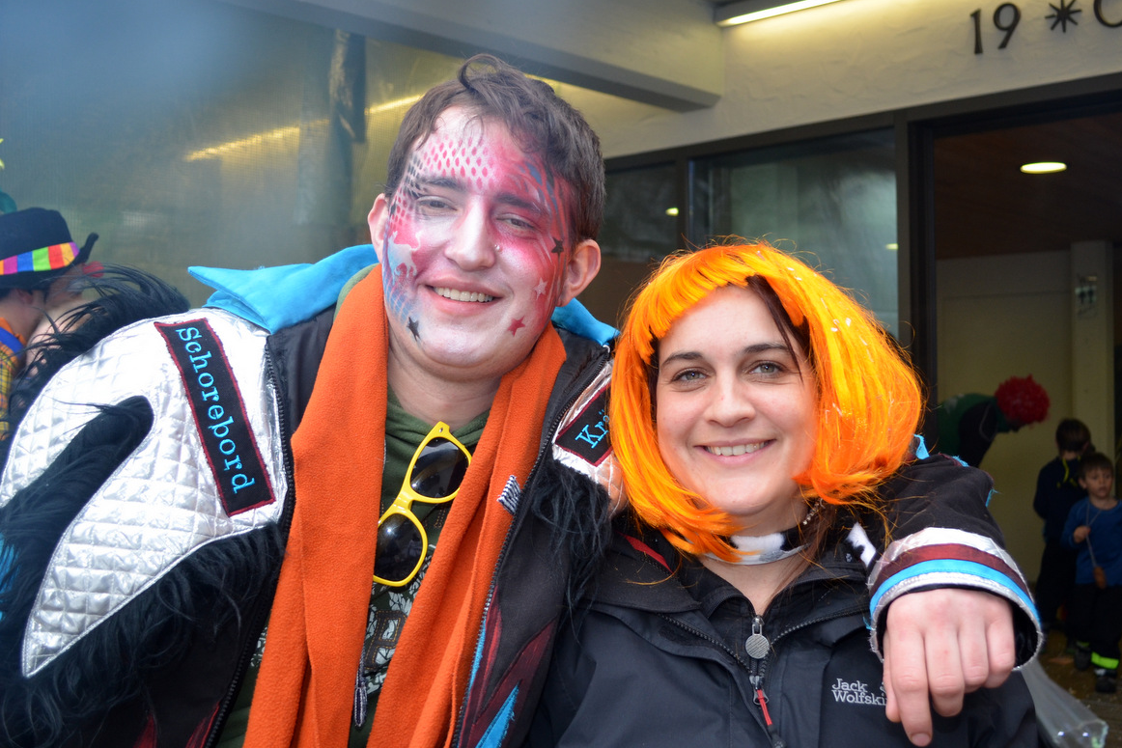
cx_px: 572
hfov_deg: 60.3
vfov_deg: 42.3
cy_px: 378
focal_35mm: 31
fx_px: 966
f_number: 4
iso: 360
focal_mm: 20
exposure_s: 1/60
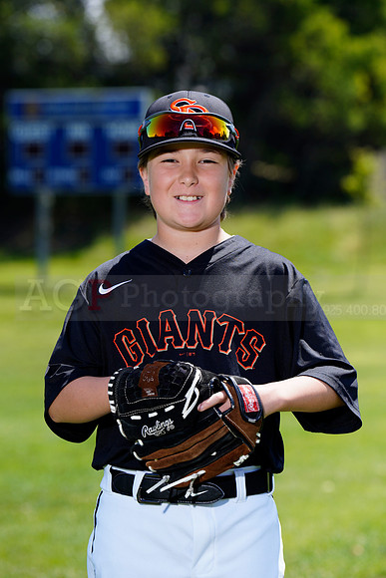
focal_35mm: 180
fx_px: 2893
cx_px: 193
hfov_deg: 7.6
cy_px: 289
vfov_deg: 11.4
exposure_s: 1/250
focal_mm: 180
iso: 100
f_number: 6.3
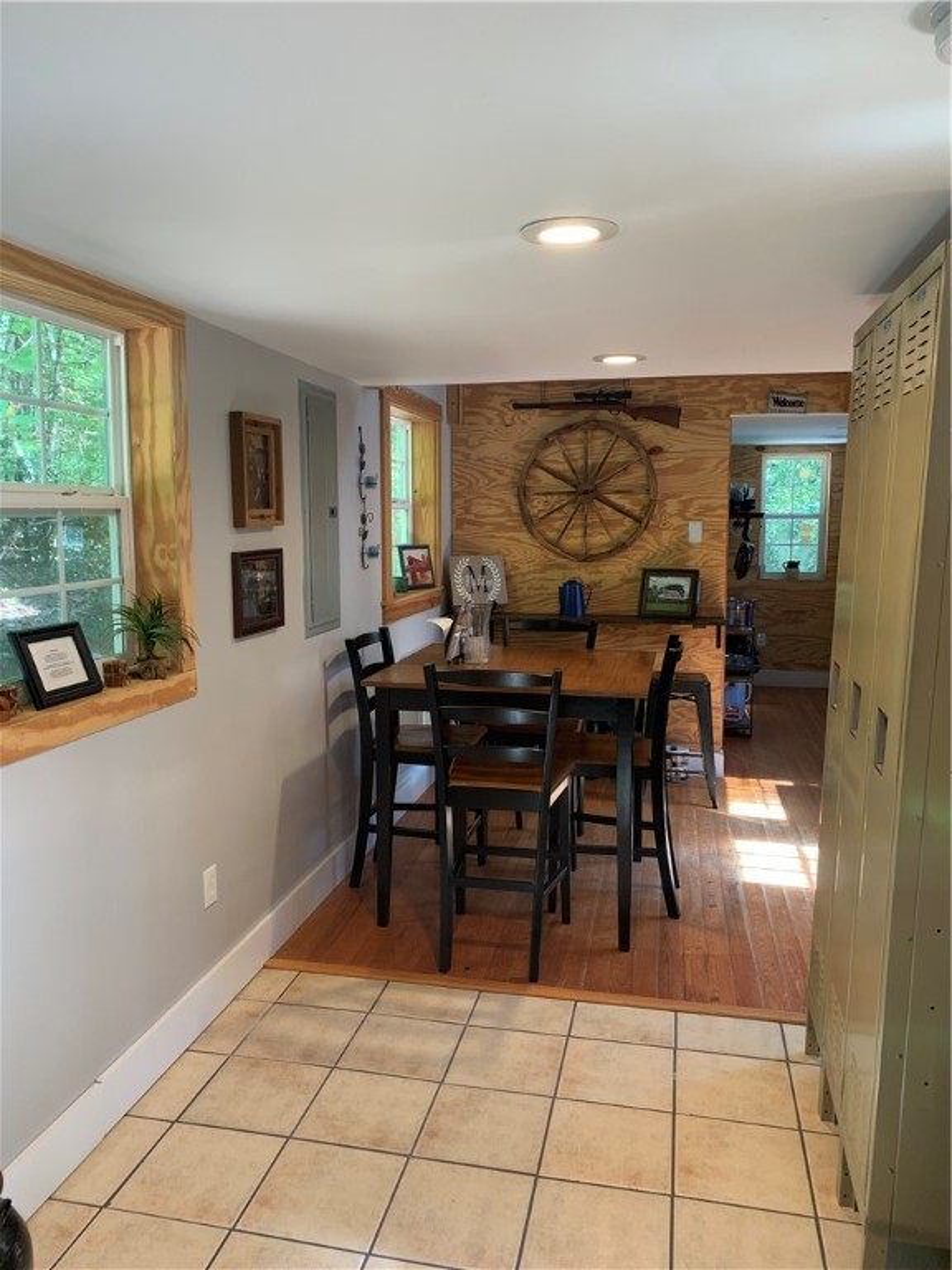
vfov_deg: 67.3
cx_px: 476
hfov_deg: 53.1
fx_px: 953
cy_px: 635
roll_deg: +0.3
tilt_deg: -6.6
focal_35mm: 26
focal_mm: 4.25
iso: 80
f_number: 1.8
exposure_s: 1/60
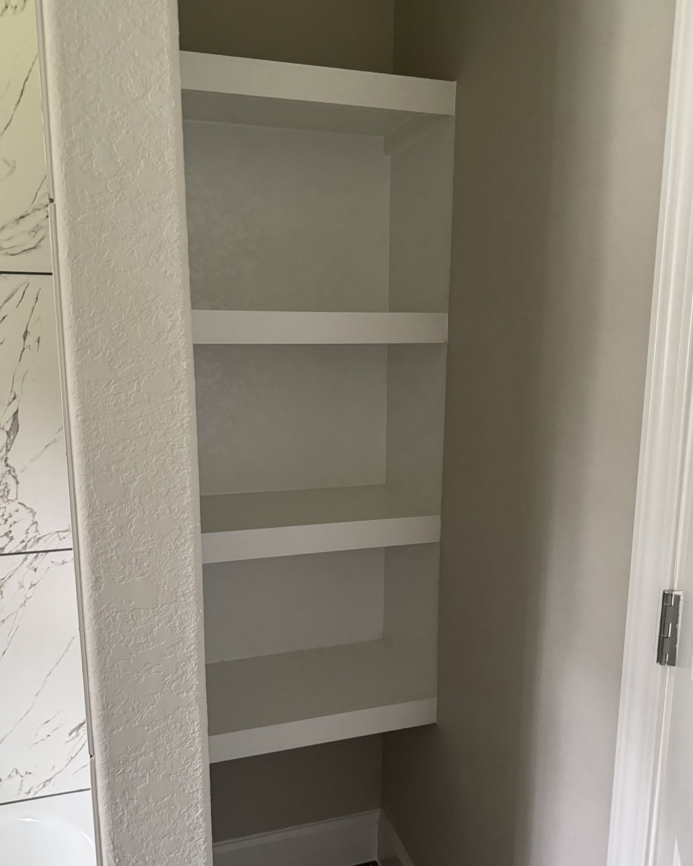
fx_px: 666
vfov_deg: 65.9
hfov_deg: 54.9
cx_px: 343
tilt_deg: -12.3
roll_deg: -0.5
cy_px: 463
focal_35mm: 26
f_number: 1.78
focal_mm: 6.76
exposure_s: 1/60
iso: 640
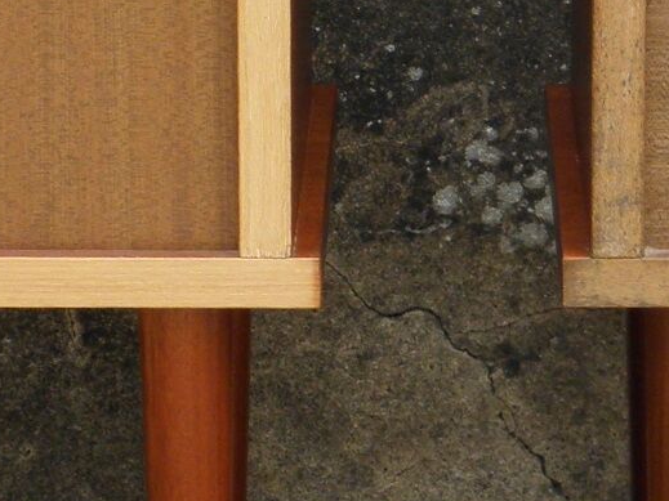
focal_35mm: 217
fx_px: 4193
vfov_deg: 6.8
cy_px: 223
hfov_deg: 9.1
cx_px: 442
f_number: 3.9
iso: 100
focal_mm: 7.9
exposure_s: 1/160
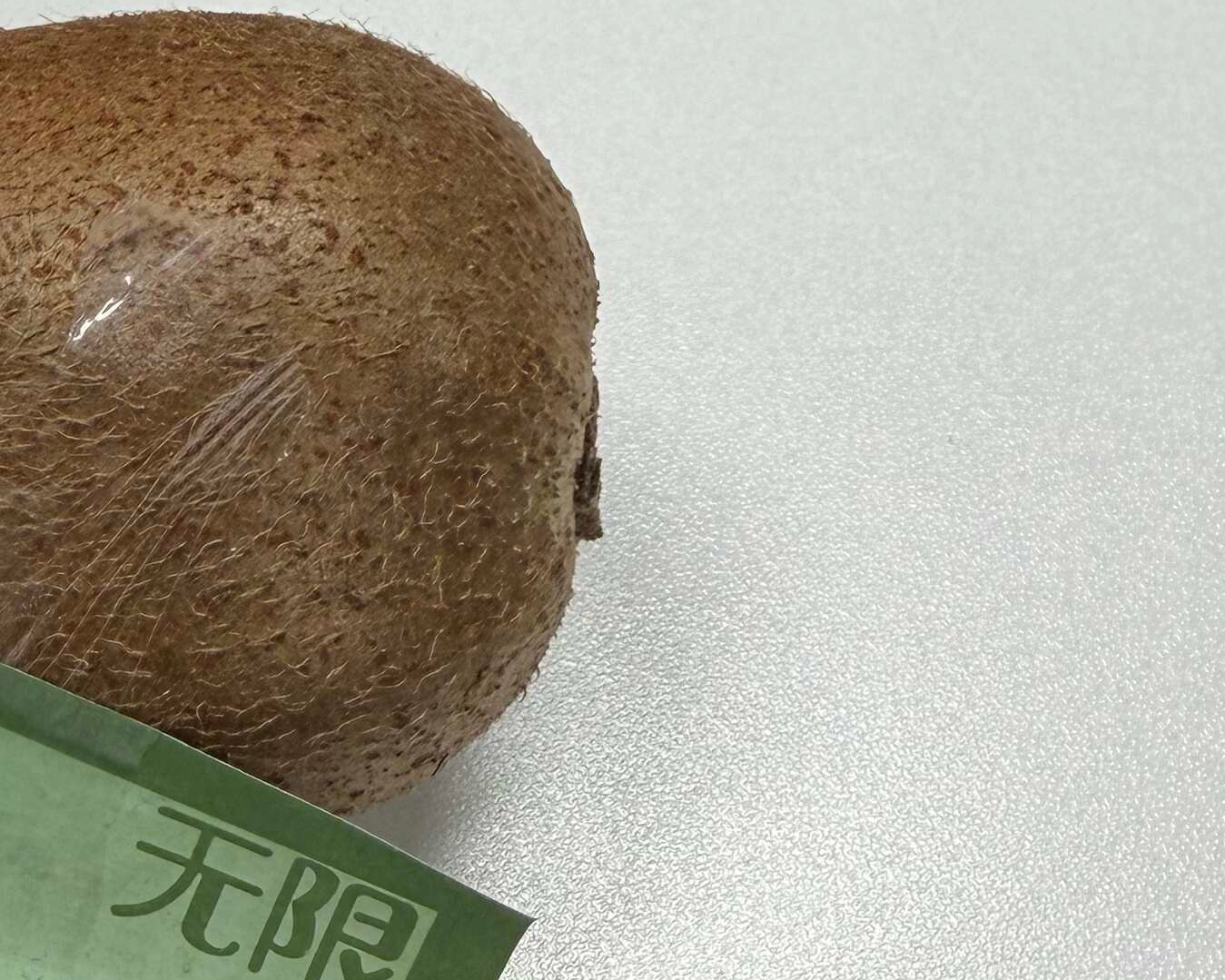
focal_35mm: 70
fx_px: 2538
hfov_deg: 25.8
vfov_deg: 21.8
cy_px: 599
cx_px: 7
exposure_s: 1/100
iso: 80
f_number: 2.2
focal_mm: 2.22
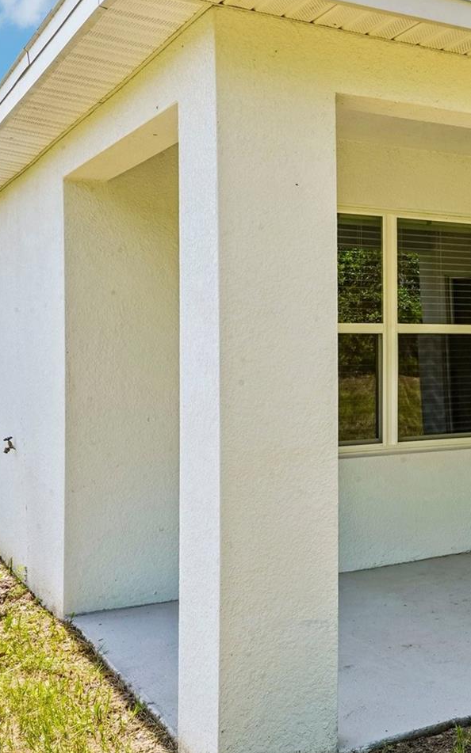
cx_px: 546
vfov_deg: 41.8
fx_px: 986
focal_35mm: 48
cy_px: 344
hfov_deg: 24.6
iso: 250
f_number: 20
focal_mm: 28
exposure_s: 1/30
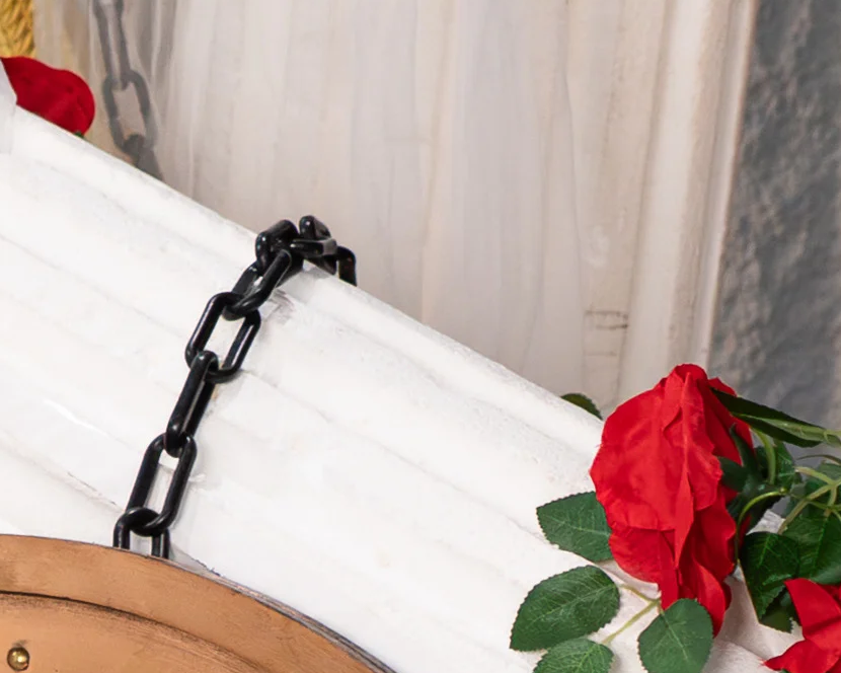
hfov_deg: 7.1
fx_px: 6322
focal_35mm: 254
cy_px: 639
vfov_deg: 6.1
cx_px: -1265
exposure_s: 1/200
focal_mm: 24
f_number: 2.8
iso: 250
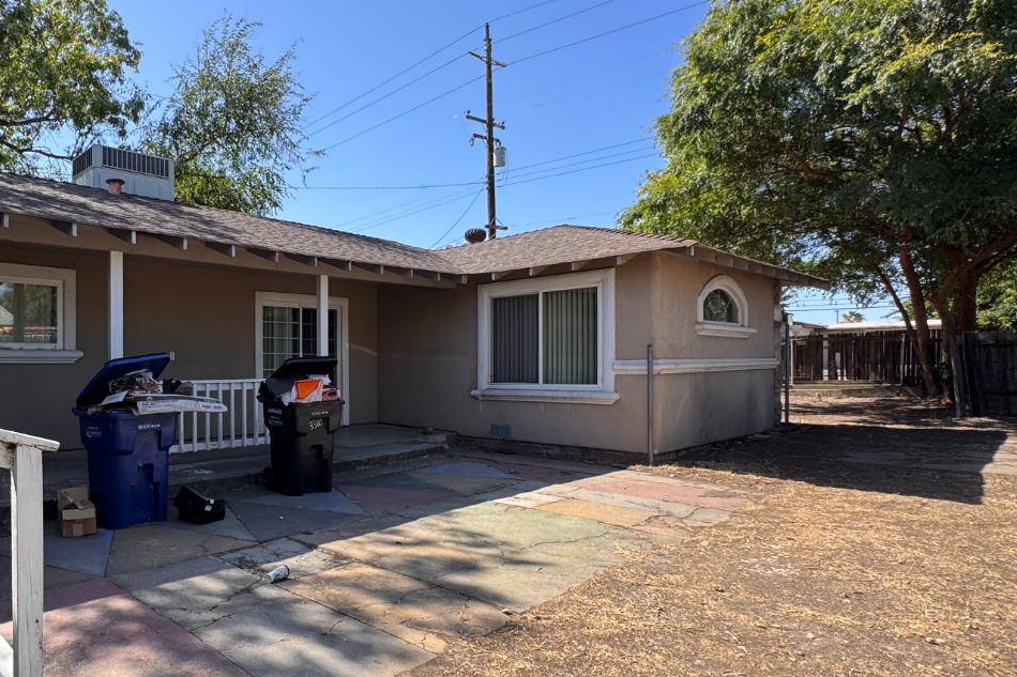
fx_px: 650
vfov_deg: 55.0
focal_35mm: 23
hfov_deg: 71.9
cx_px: 279
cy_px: 368
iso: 40
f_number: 2.2
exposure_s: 1/657
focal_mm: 2.22
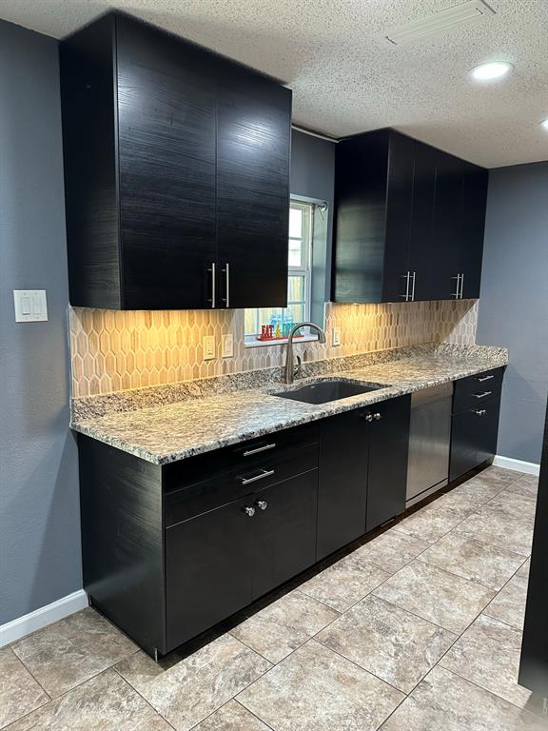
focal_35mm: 24
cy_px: 366
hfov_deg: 56.8
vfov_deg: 71.6
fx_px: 507
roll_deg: -1.2
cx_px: 274
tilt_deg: -9.3
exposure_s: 1/60
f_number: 1.78
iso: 320
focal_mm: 6.86
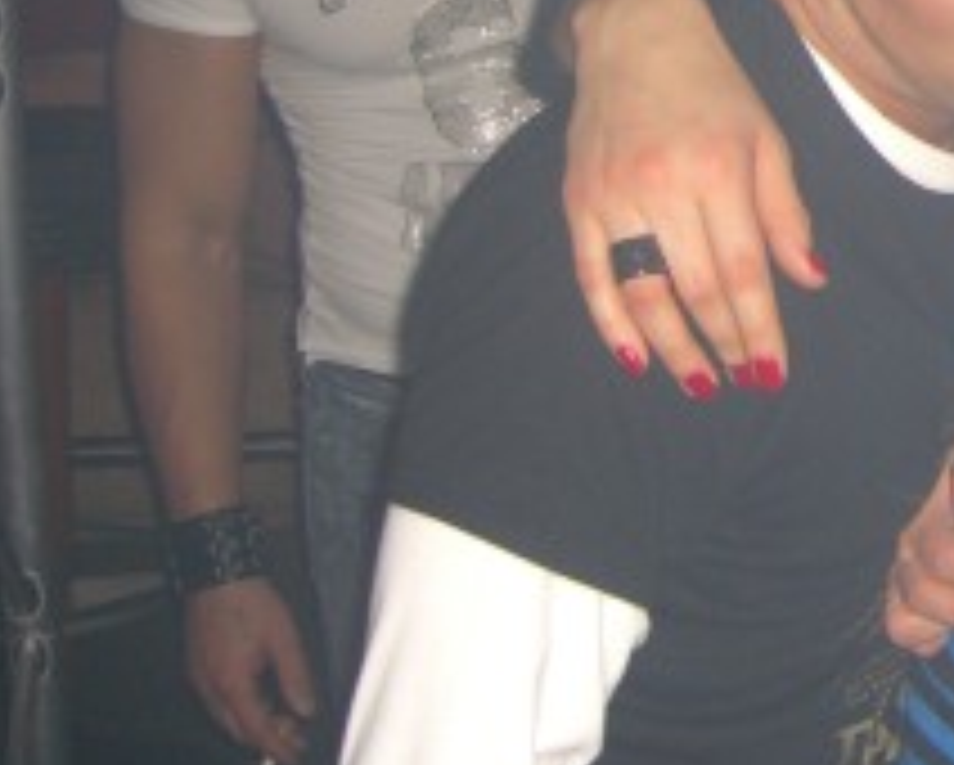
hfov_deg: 17.1
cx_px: 1269
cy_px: -40
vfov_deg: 14.4
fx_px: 2967
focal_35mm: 105
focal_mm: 7.9
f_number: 2.8
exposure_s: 1/60
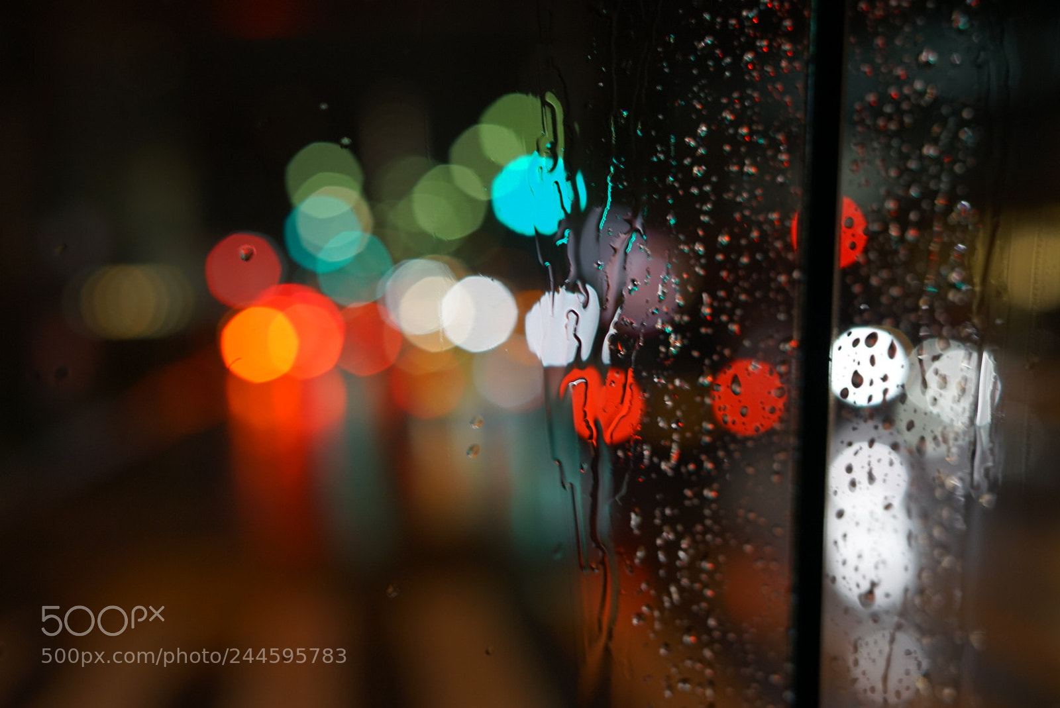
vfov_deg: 27.0
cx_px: 530
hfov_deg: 39.6
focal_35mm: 50
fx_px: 1473
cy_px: 354
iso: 640
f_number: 2.8
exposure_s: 1/50
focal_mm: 50
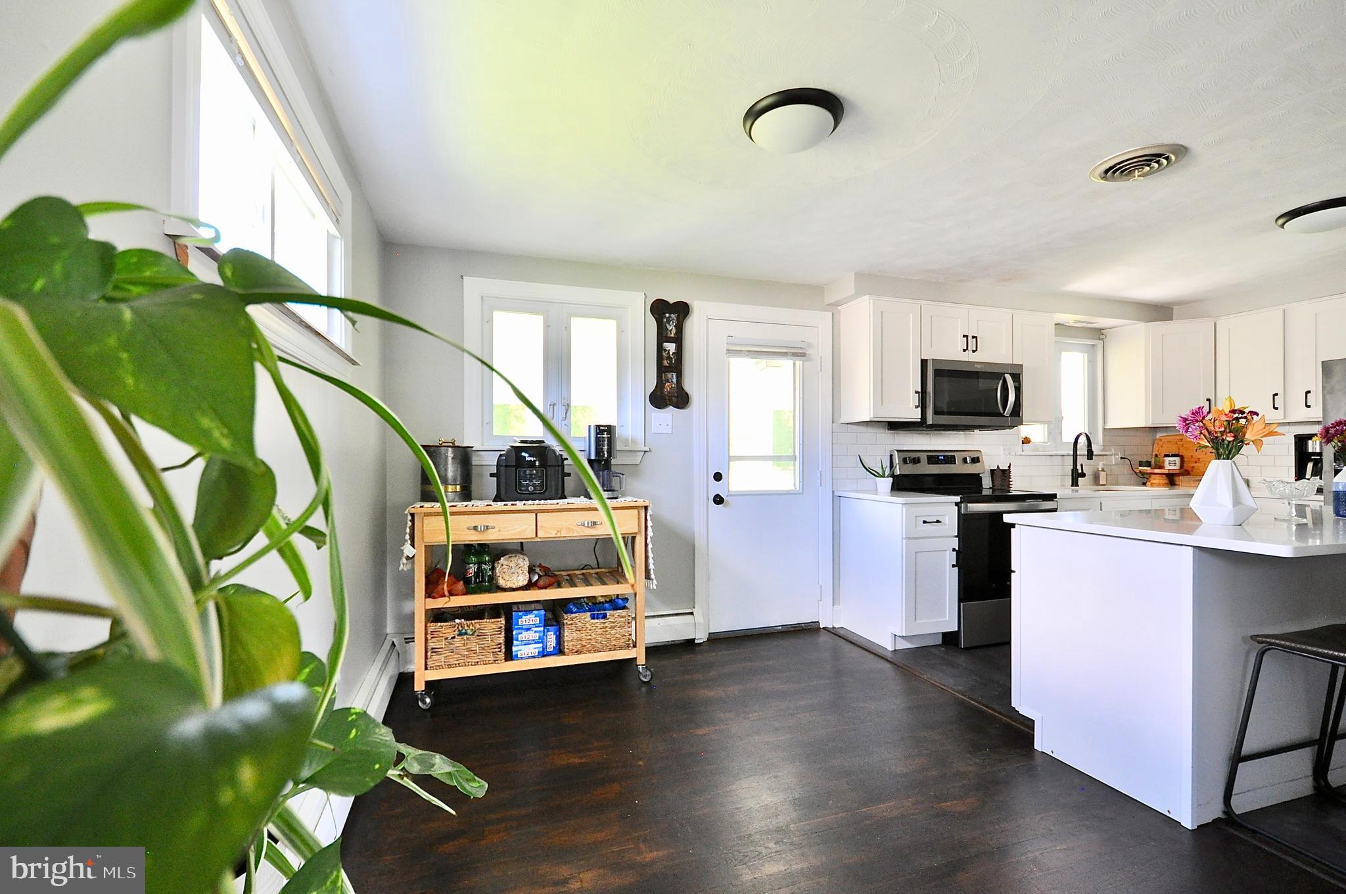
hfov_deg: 100.5
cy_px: 447
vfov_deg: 77.2
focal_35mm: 15
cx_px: 673
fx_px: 560
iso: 800
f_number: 4
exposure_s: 1/60
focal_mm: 10
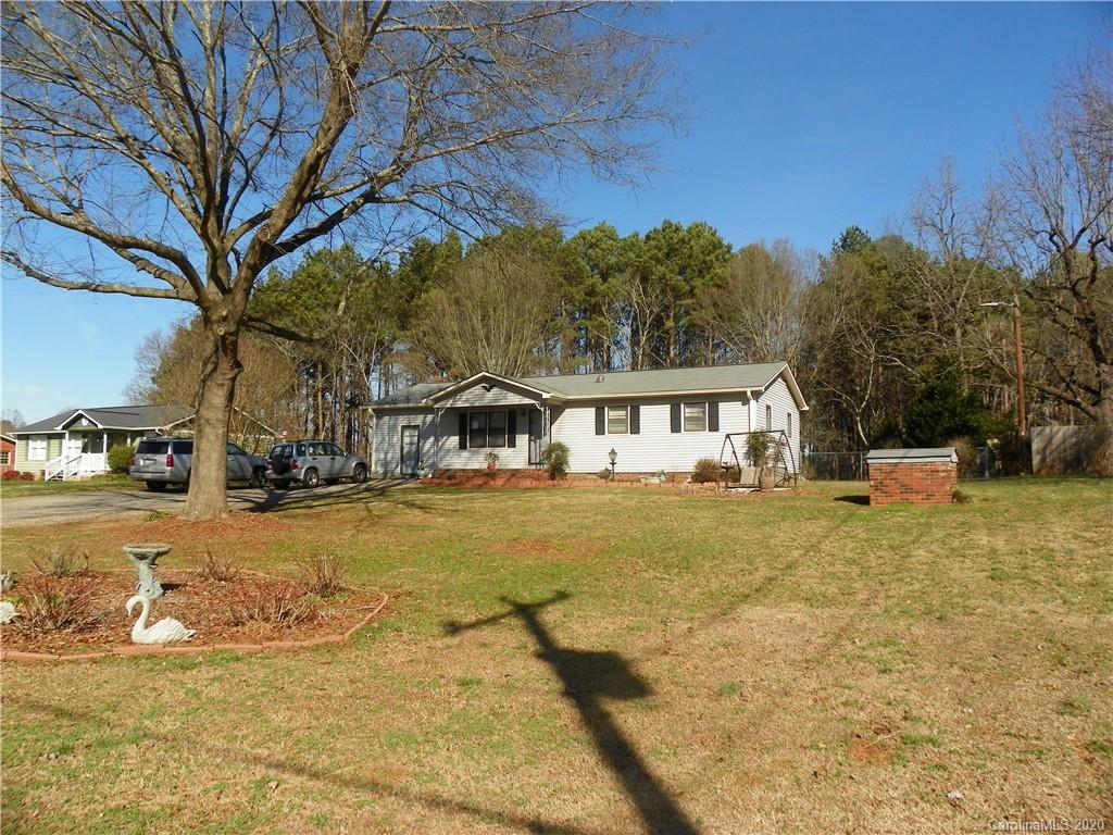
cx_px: 556
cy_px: 418
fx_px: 836
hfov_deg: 67.3
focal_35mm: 26
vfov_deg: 53.1
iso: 64
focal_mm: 4.6
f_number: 5.6
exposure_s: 1/320
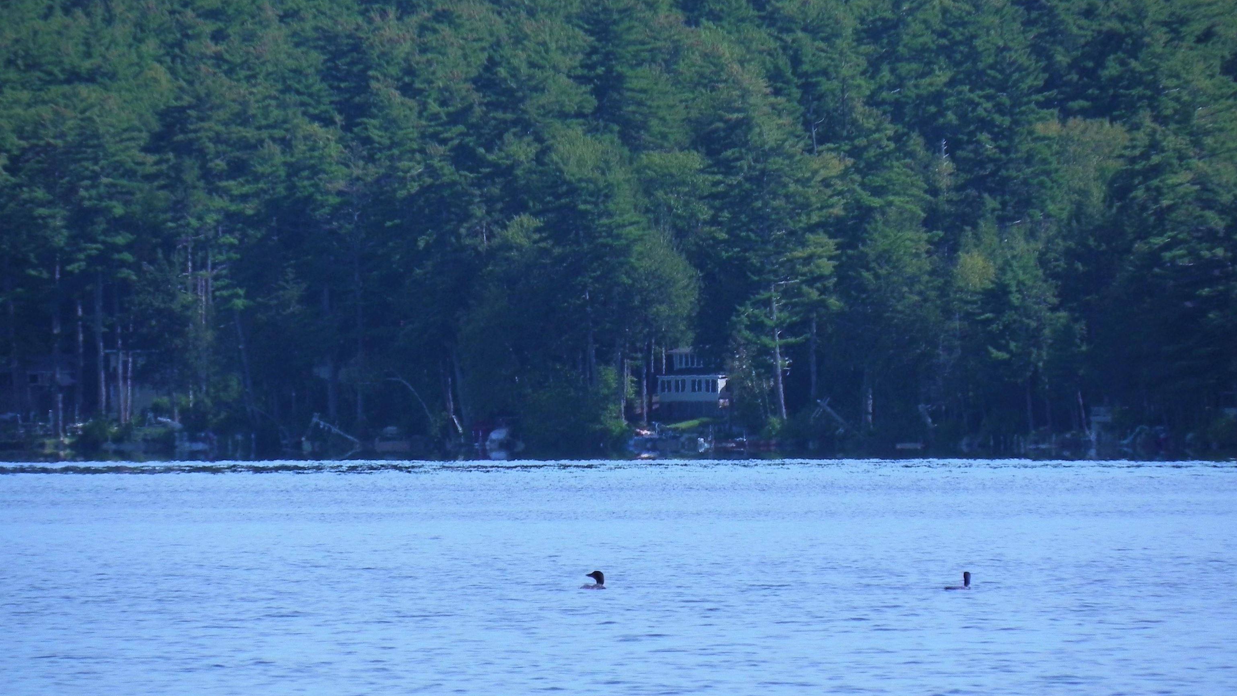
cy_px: 422
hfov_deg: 2.9
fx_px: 24273
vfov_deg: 1.6
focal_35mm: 740
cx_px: 619
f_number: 6.3
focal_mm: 120
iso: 160
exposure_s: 1/464
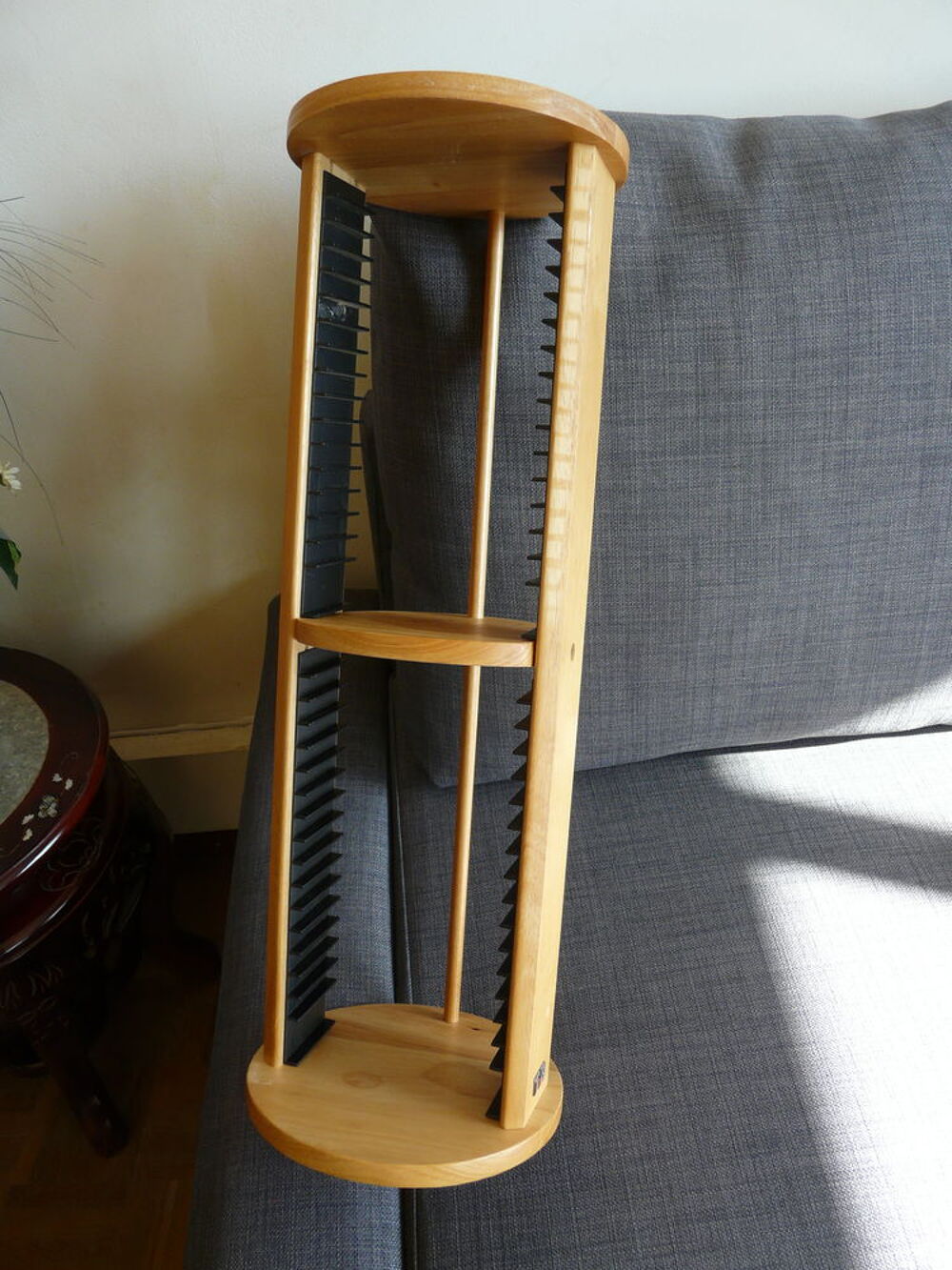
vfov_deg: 63.4
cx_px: 476
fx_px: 1027
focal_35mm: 28
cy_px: 635
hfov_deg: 49.8
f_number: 2.8
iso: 100
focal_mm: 4.6
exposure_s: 1/80
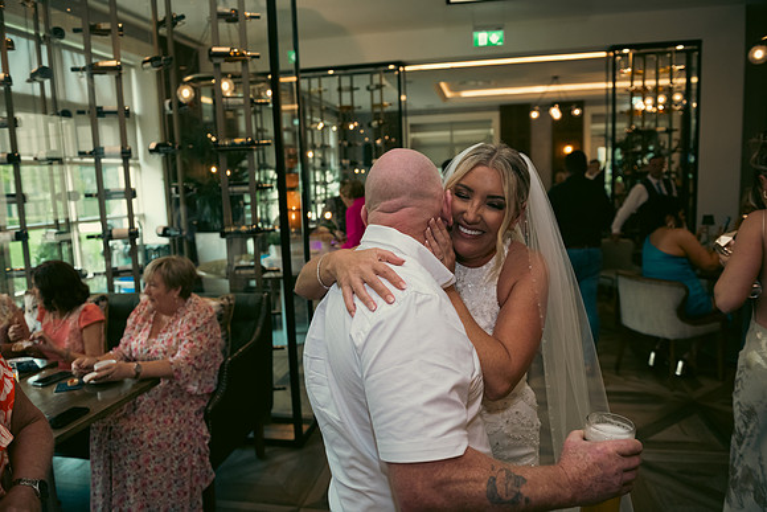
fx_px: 554
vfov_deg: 49.6
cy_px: 256
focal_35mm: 26
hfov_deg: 69.4
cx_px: 384
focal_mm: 26
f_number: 3.5
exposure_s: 1/160
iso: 800
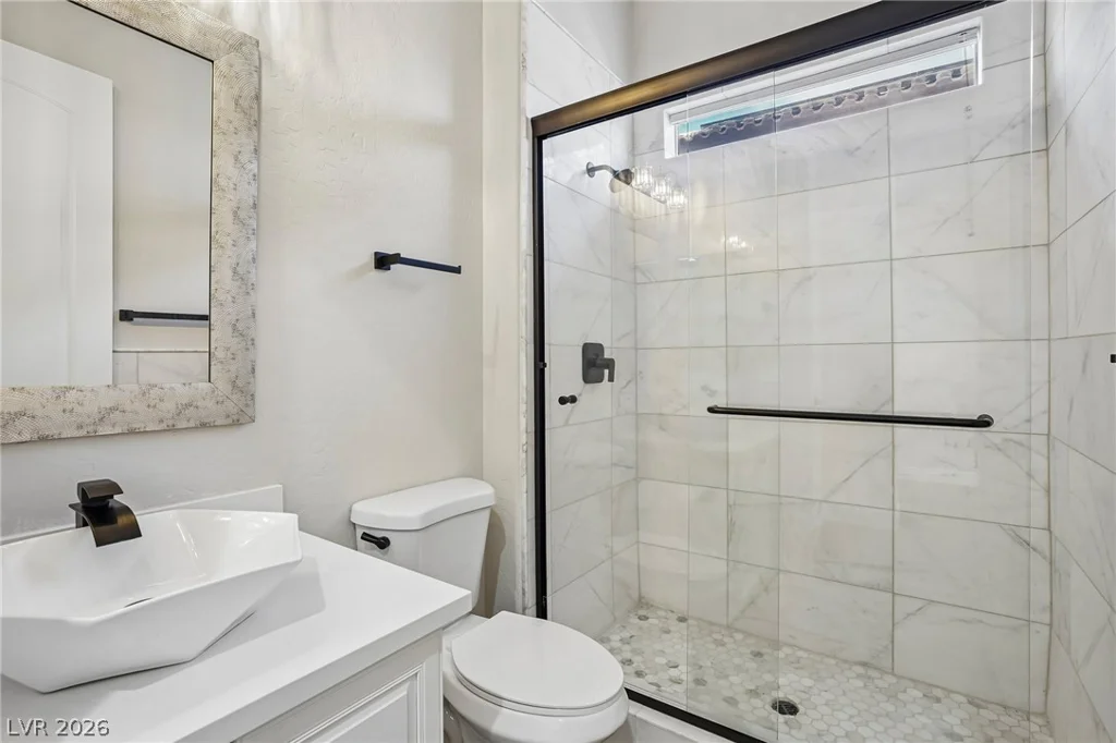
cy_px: 372
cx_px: 558
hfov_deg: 96.8
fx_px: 496
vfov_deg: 73.7
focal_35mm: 16
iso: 400
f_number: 8
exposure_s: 1/10
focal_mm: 16
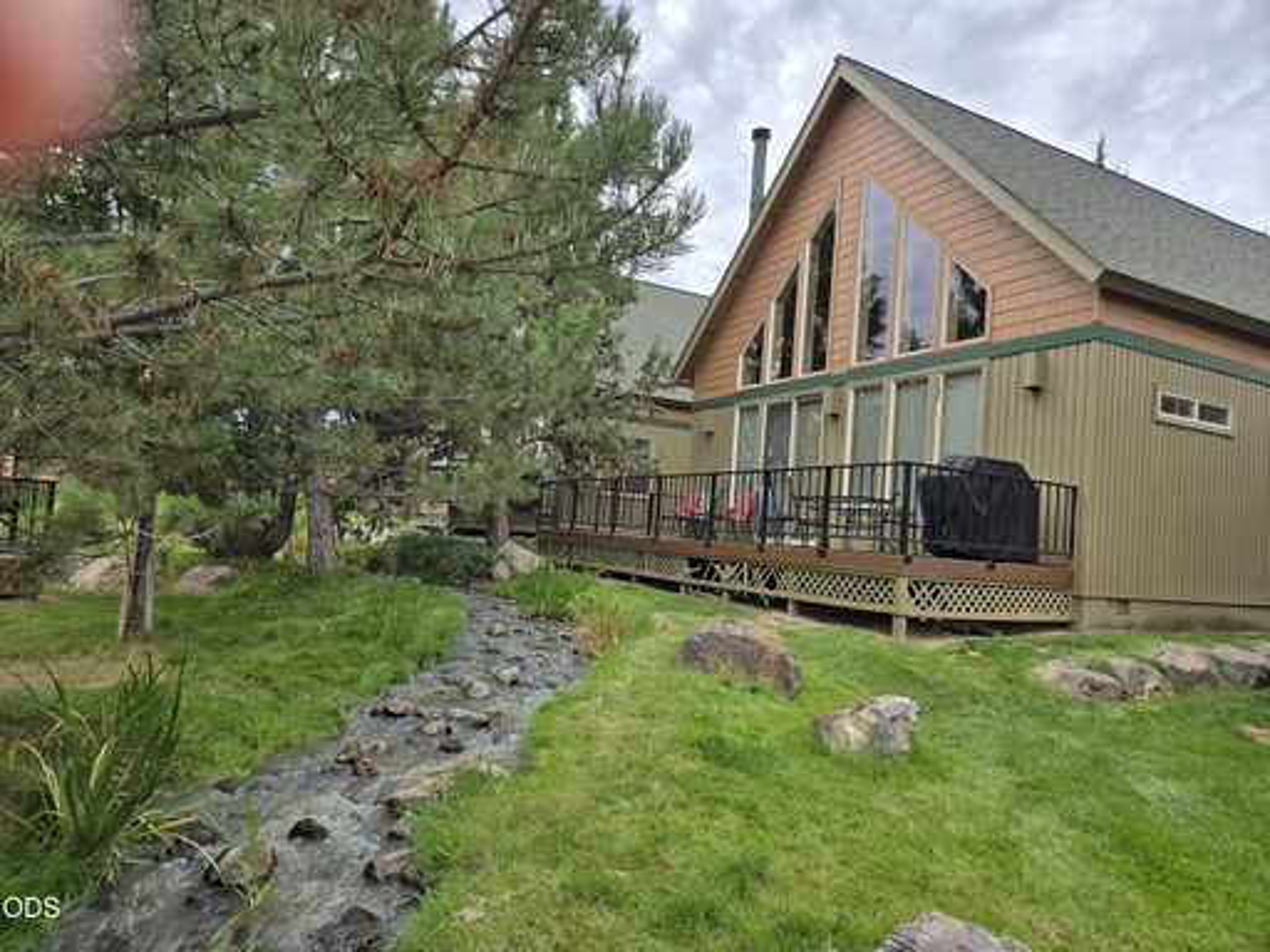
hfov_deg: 73.9
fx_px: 844
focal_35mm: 23
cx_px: 635
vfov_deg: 58.9
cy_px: 476
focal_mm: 5.4
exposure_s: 1/1476
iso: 25
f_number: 1.8
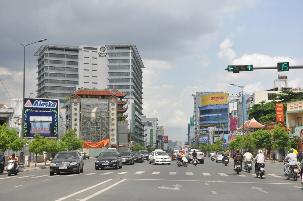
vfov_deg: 23.7
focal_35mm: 57
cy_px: 100
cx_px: 152
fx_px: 479
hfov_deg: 35.1
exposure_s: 1/640
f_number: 13
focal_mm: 38
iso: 1000
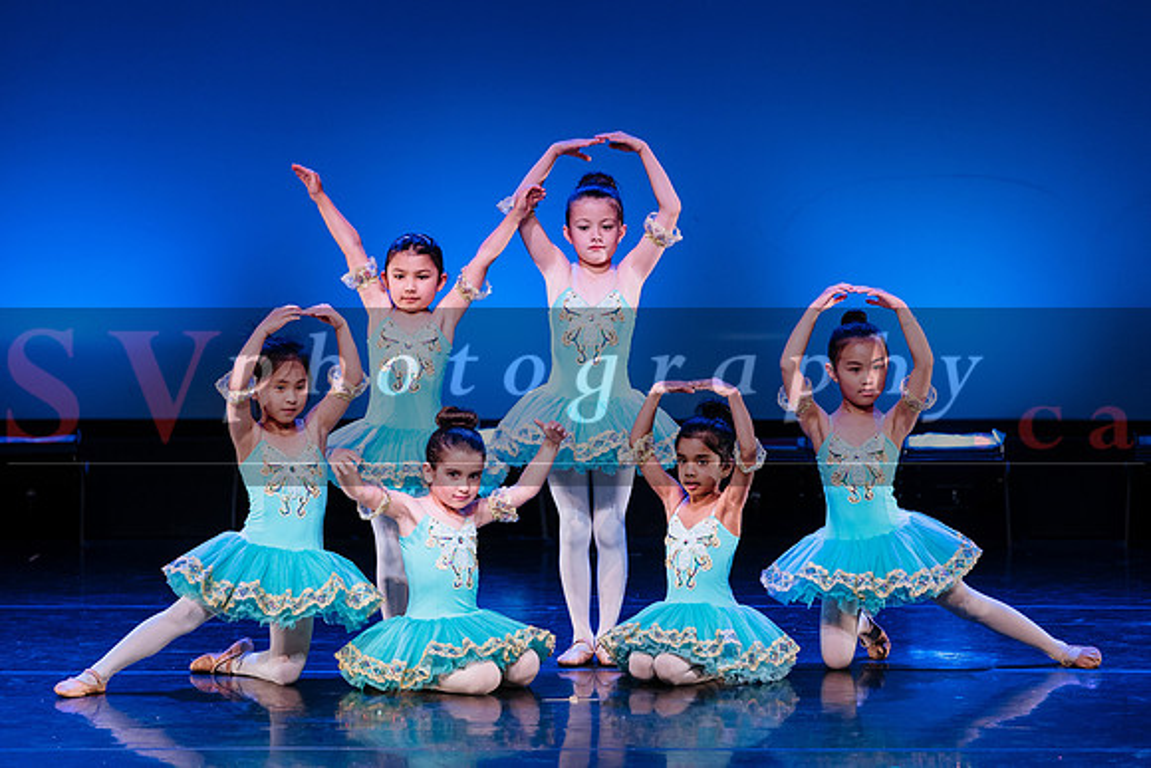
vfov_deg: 6.7
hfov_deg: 10.0
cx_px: 576
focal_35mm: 206
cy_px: 384
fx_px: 6603
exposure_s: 1/500
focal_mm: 198
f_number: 2.8
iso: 1250
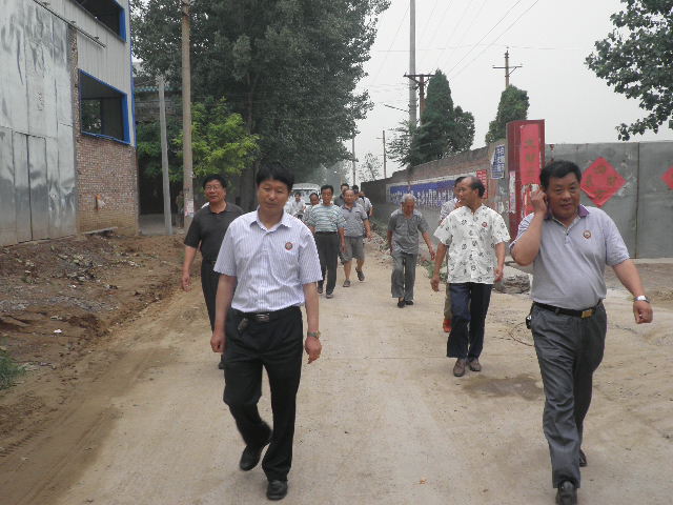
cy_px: 252
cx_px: 336
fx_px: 758
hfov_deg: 47.9
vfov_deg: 36.8
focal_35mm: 39
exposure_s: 1/100
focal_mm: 7
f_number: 4
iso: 64
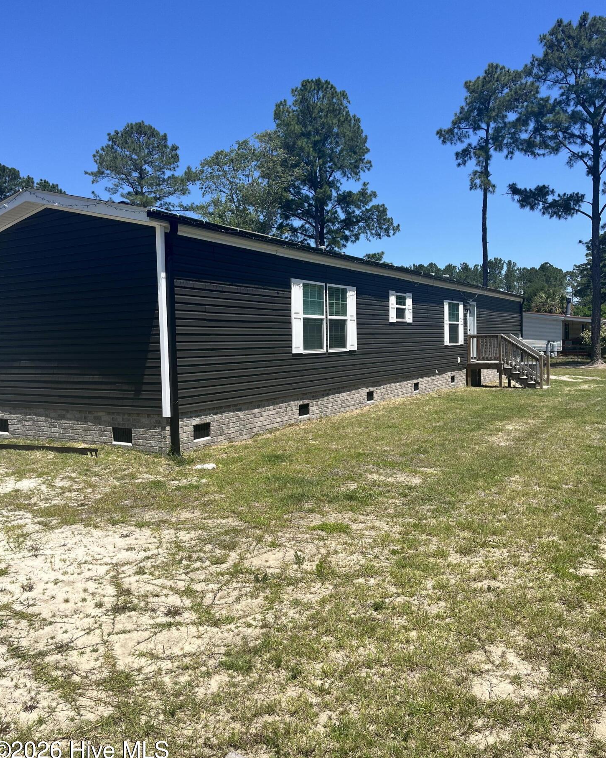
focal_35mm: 28
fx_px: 628
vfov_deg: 62.2
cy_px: 370
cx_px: 304
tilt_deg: -1.2
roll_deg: +1.1
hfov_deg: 51.5
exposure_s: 1/3521
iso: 50
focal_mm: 5.1
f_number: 1.6
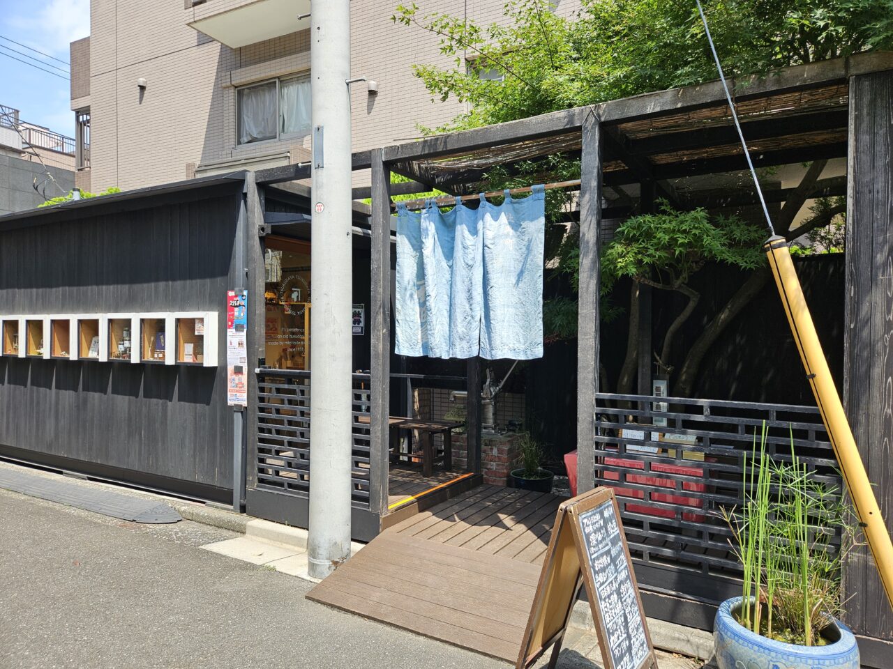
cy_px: 334
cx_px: 446
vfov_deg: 58.9
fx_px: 593
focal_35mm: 23
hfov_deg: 73.9
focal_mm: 5.4
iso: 25
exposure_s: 1/611
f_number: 1.8
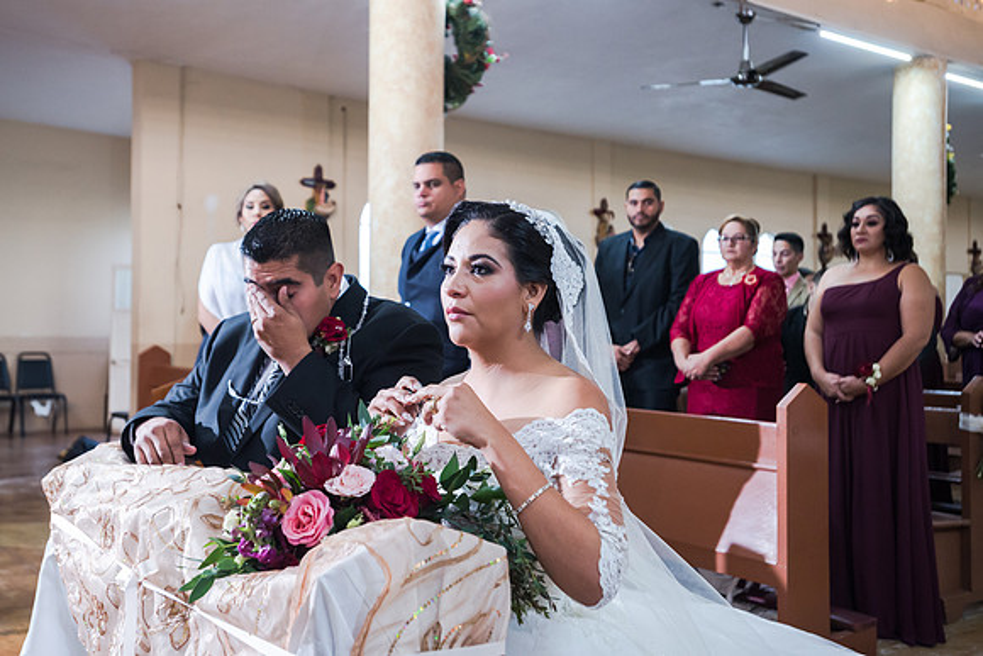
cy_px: 292
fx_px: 1060
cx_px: 438
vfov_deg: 34.4
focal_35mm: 39
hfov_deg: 49.7
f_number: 2.8
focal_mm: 35
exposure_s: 1/80
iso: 1600
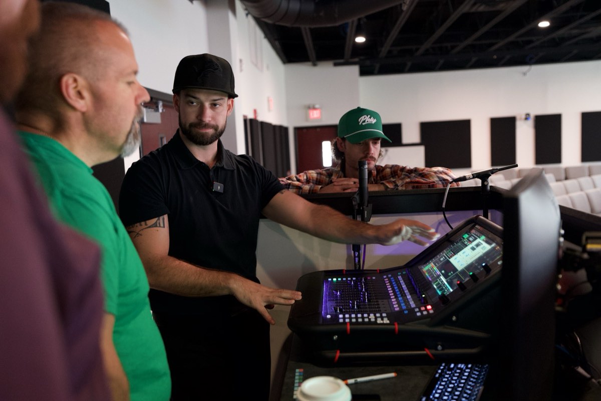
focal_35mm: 34
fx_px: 568
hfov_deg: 55.8
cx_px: 300
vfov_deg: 38.9
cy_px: 200
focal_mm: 34
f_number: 2.8
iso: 4000
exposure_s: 1/60
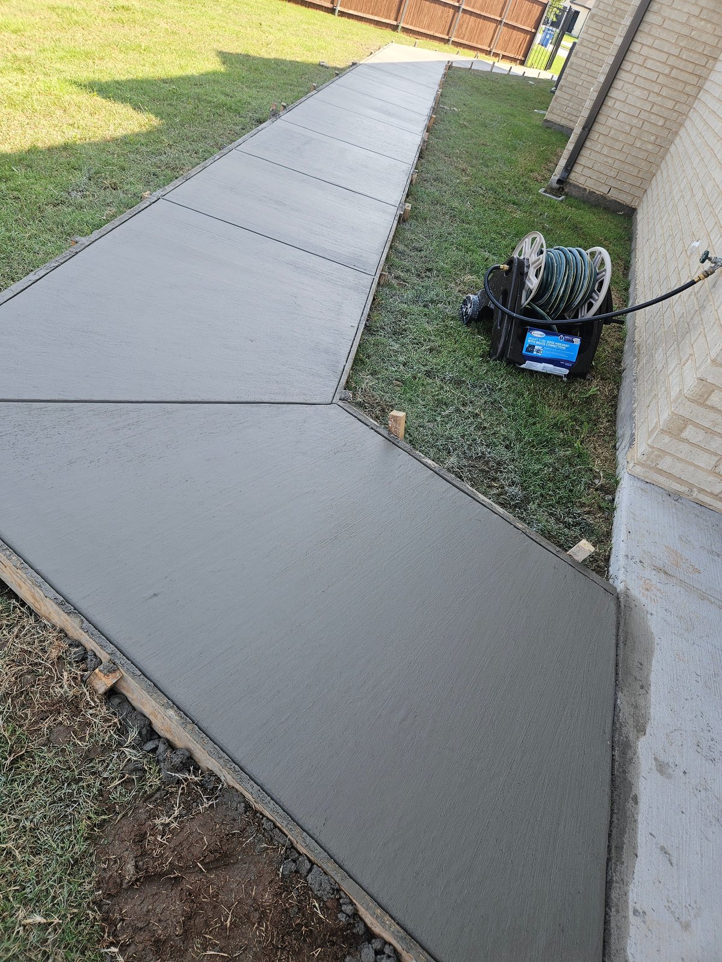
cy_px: 481
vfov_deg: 73.9
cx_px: 361
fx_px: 639
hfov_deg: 58.9
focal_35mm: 23
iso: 25
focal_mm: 5.4
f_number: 1.8
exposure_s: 1/294
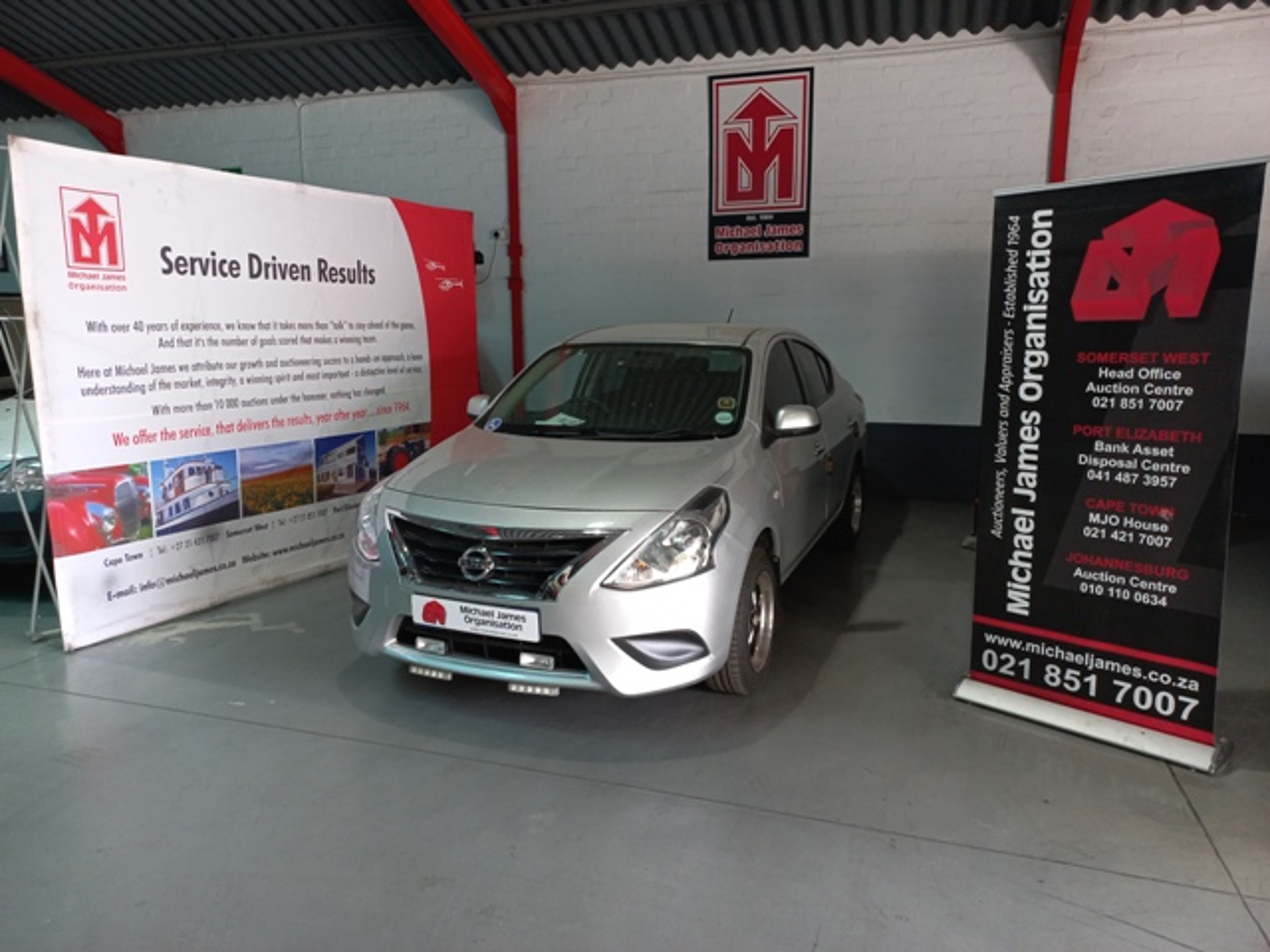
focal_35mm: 25
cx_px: 635
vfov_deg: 54.9
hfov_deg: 69.4
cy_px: 476
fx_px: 917
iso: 160
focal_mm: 4.6
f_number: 1.8
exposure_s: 1/50
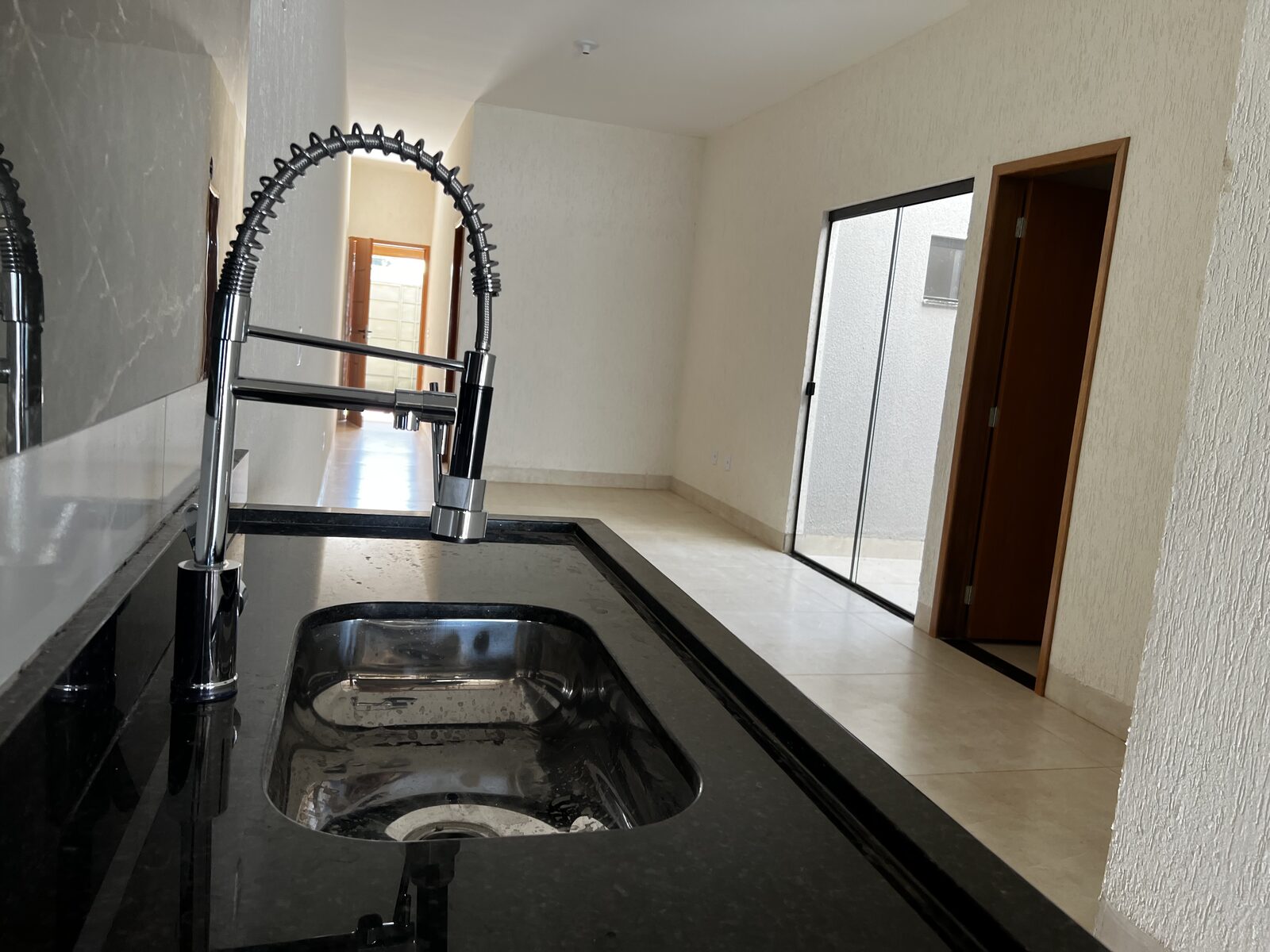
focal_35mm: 26
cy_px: 476
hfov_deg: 67.3
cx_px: 635
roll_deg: -6.1
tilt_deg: -8.2
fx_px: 954
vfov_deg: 53.1
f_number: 1.5
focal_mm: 5.7
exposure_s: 1/121
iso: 80
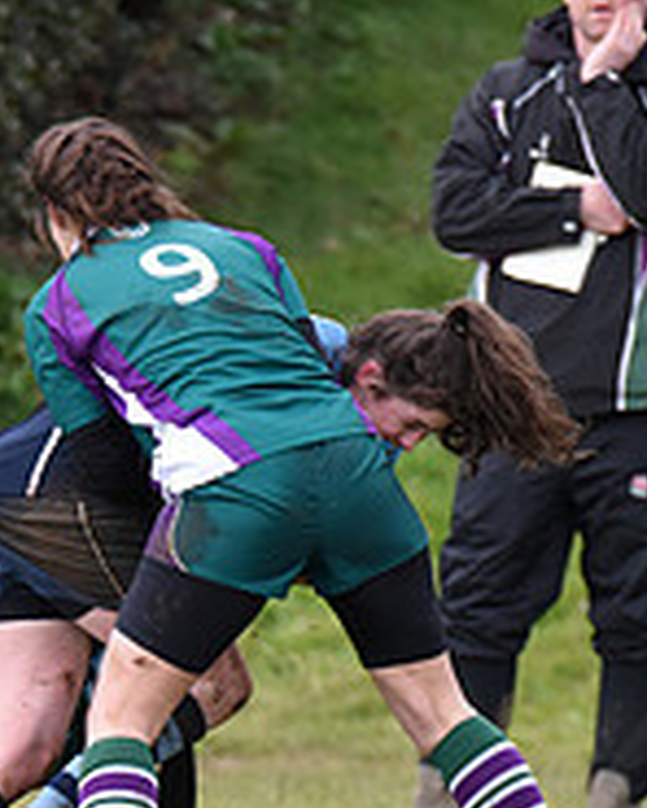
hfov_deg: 1.1
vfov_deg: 1.3
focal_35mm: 1442
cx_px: 205
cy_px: 627
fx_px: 34516
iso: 2000
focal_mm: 490
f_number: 6.3
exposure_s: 1/1250
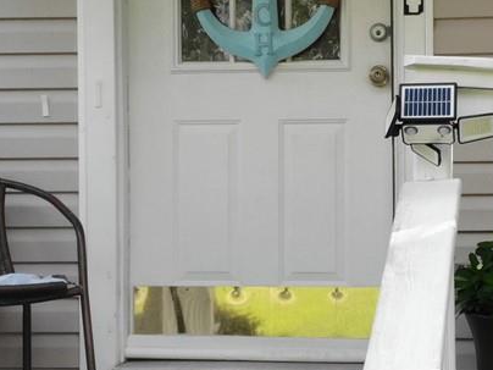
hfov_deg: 20.6
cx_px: 327
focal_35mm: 95
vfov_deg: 15.6
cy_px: 202
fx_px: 1353
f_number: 2.8
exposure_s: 1/255
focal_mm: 4.5
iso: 100
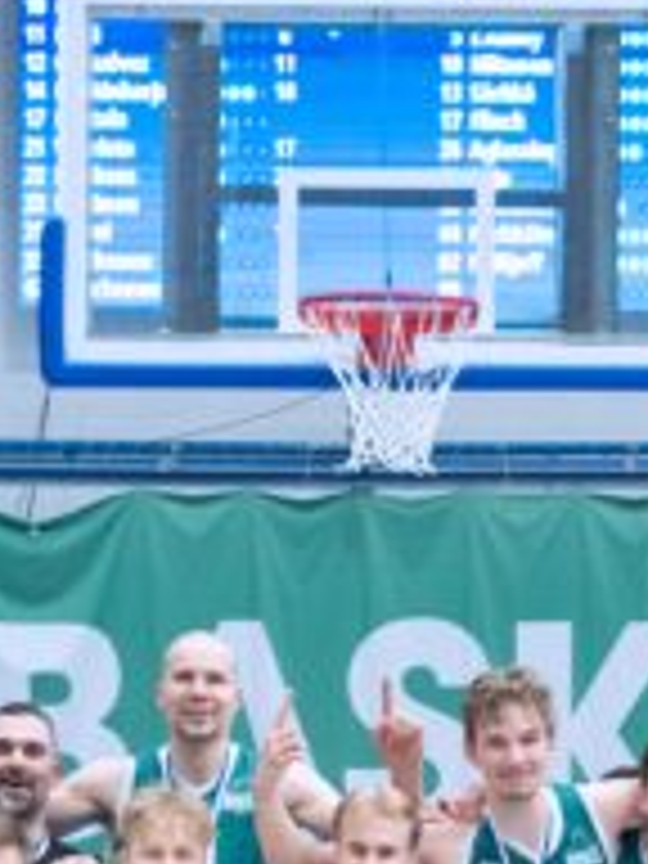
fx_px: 5266
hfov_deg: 7.0
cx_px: 423
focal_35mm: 211
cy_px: 1053
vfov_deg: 9.3
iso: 1000
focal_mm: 55
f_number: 4
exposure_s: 1/400
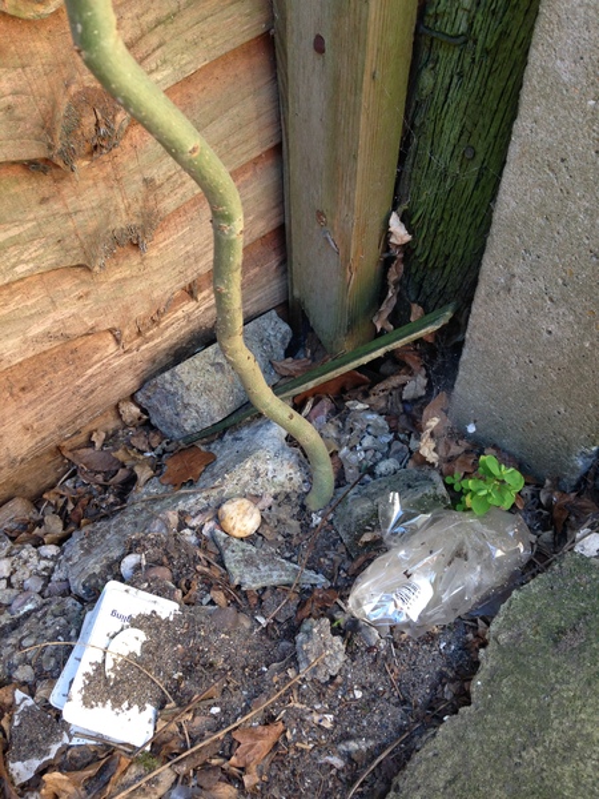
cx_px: 300
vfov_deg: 55.4
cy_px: 400
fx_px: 761
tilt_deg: -55.6
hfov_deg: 42.9
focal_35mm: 33
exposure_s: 1/60
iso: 64
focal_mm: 4.12
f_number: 2.4
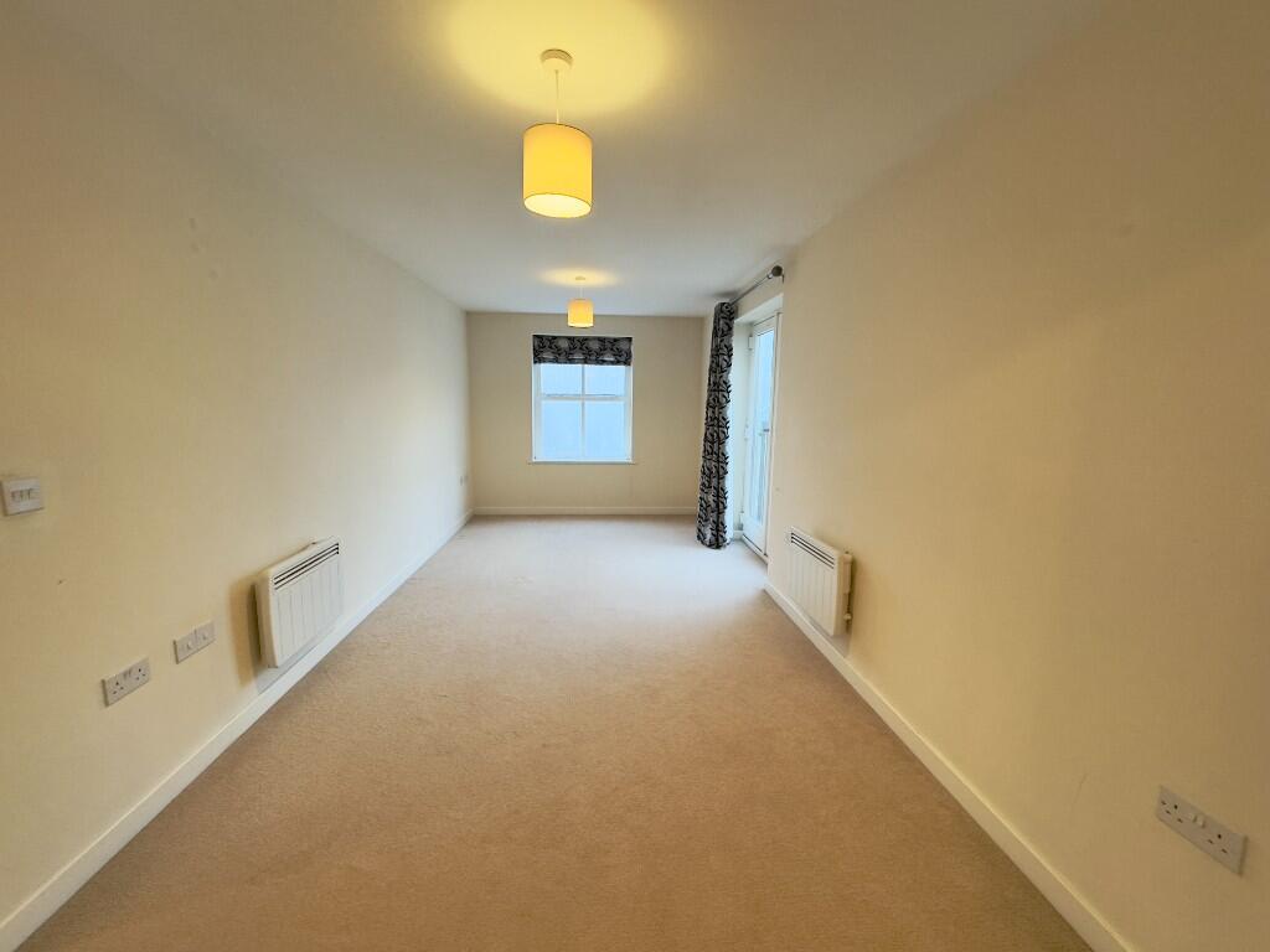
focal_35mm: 14
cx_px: 635
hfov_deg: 102.1
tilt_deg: -8.6
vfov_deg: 85.7
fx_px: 514
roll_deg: -0.8
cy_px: 476
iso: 200
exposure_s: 1/100
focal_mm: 2.22
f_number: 2.2
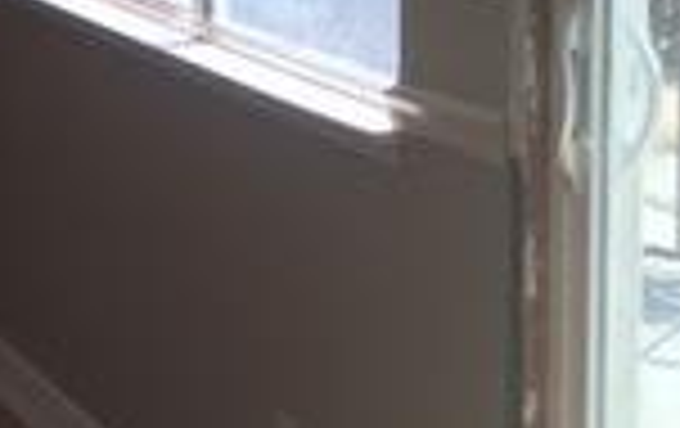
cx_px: -401
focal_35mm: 130
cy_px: -167
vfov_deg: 9.9
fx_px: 2414
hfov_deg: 14.7
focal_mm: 4.15
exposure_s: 1/129
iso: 25
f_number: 2.2
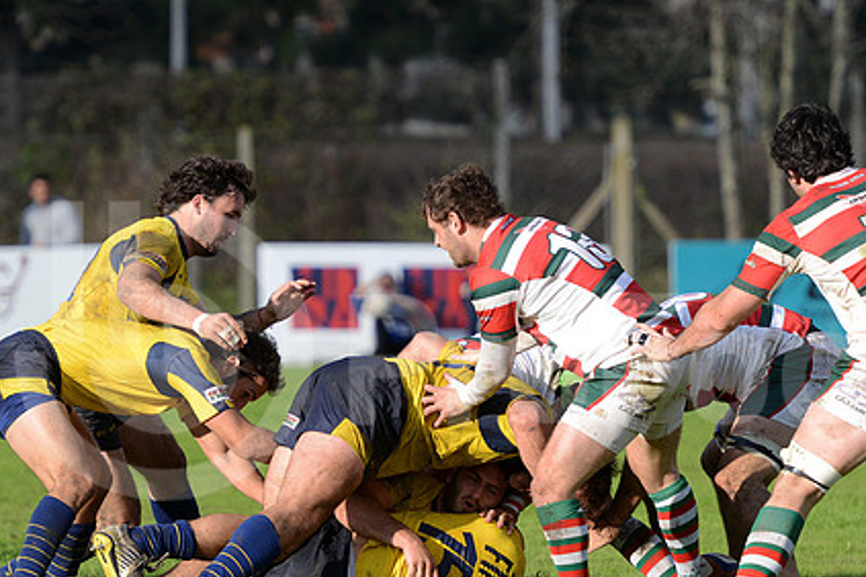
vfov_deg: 4.2
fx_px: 7914
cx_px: 514
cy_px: 355
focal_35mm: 329
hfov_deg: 6.3
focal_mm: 240
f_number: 4
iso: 640
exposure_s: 1/2000
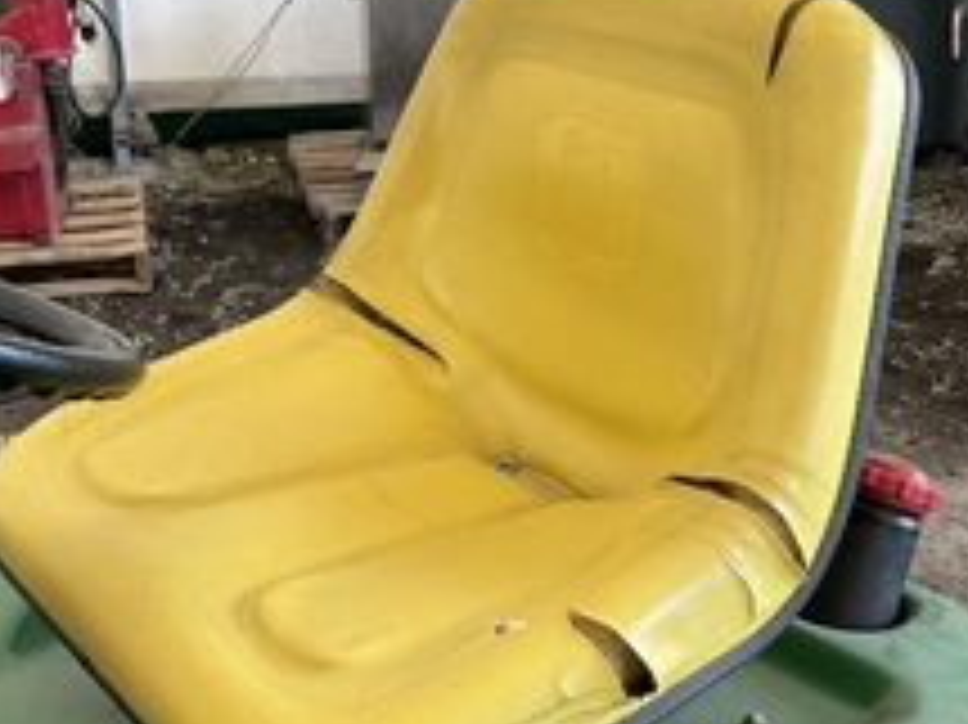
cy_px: 463
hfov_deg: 35.6
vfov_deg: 26.9
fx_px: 1509
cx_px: 459
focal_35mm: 54
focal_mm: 3
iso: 40
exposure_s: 1/122
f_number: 1.8
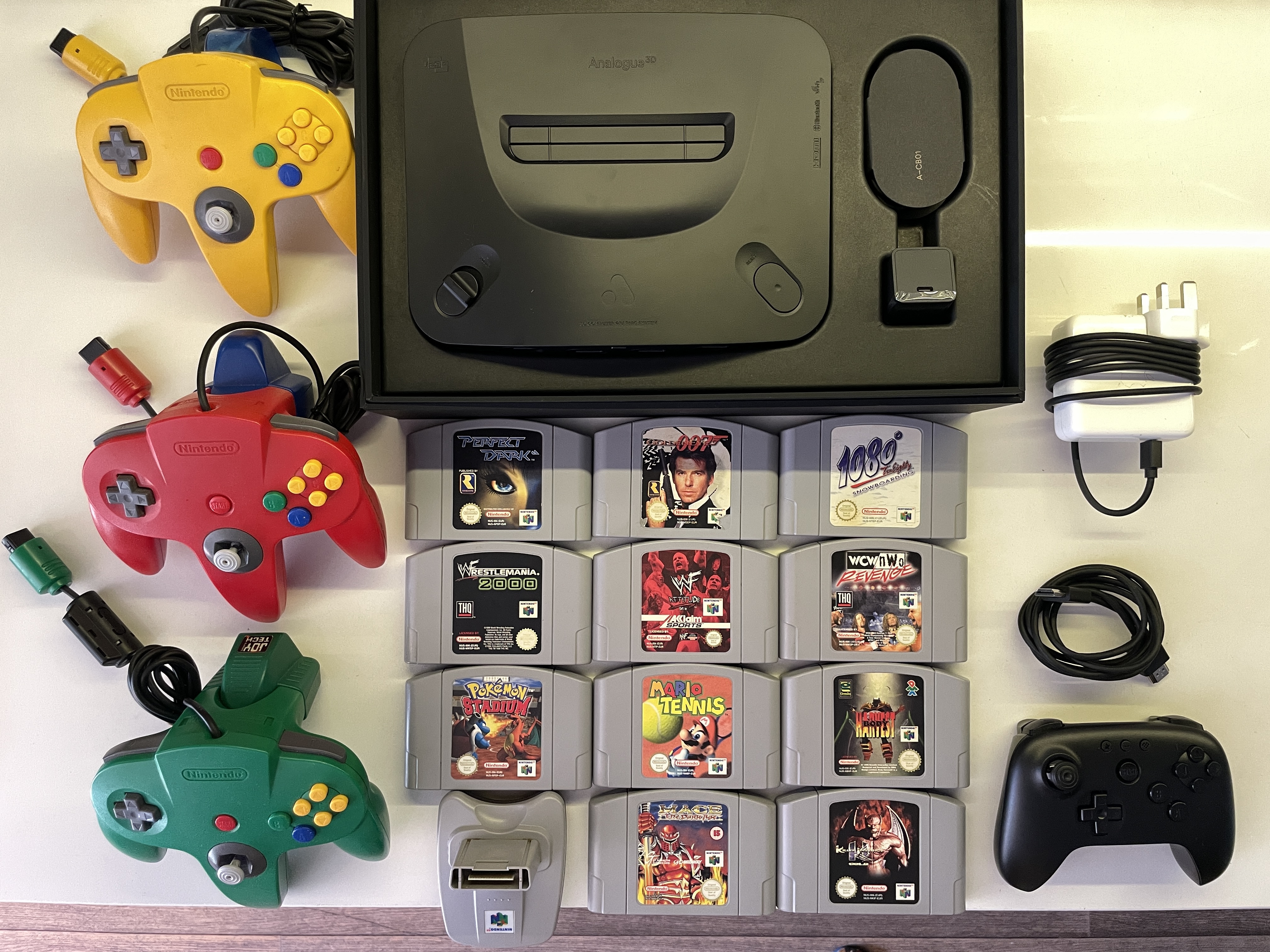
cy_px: 476
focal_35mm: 26
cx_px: 635
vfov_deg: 53.1
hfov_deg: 67.3
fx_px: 954
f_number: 1.6
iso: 250
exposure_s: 1/59
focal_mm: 4.2
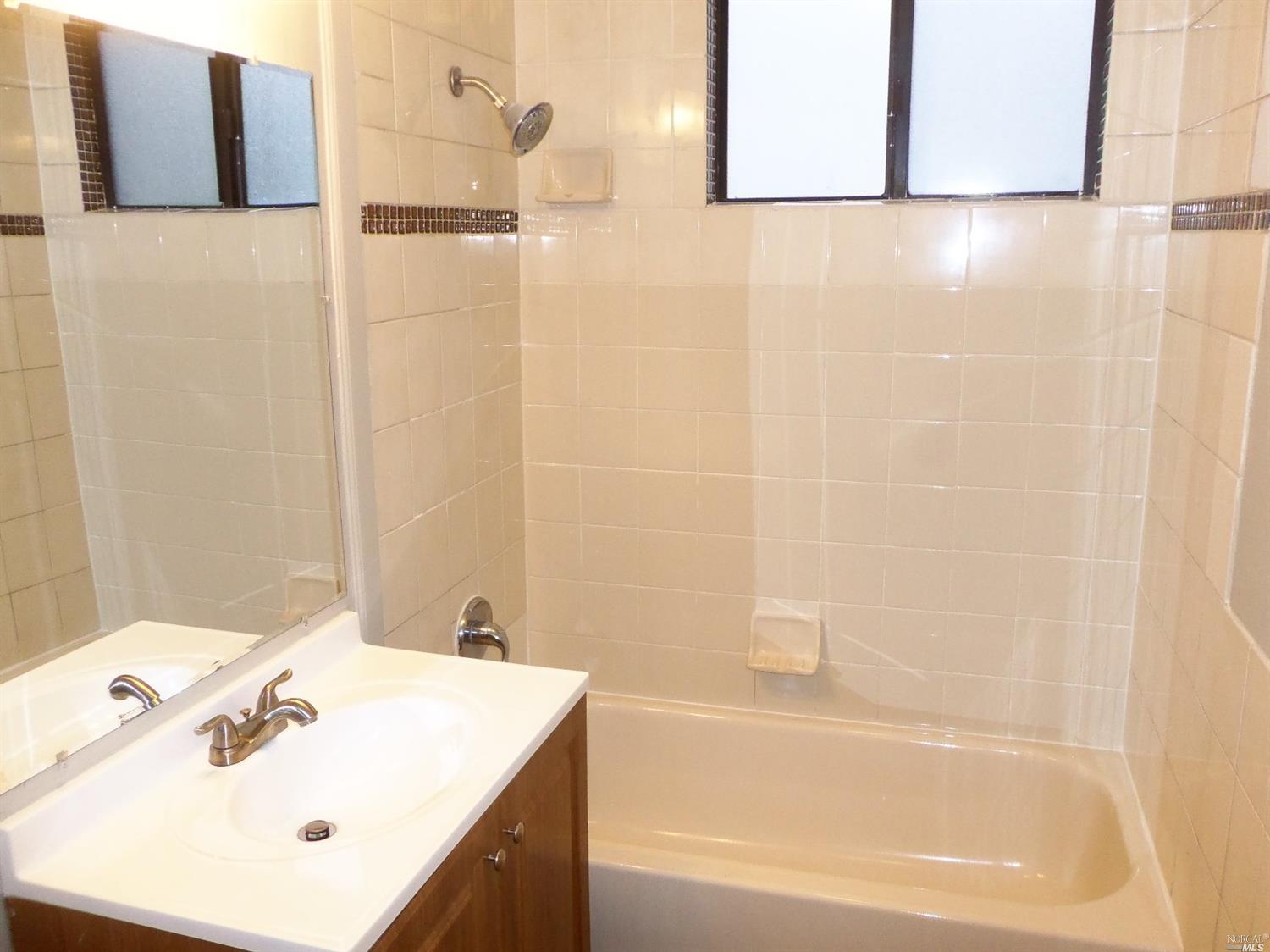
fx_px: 1027
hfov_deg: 63.5
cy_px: 476
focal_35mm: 28
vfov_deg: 49.7
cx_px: 635
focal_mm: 5.1
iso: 200
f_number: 3.3
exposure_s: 1/60
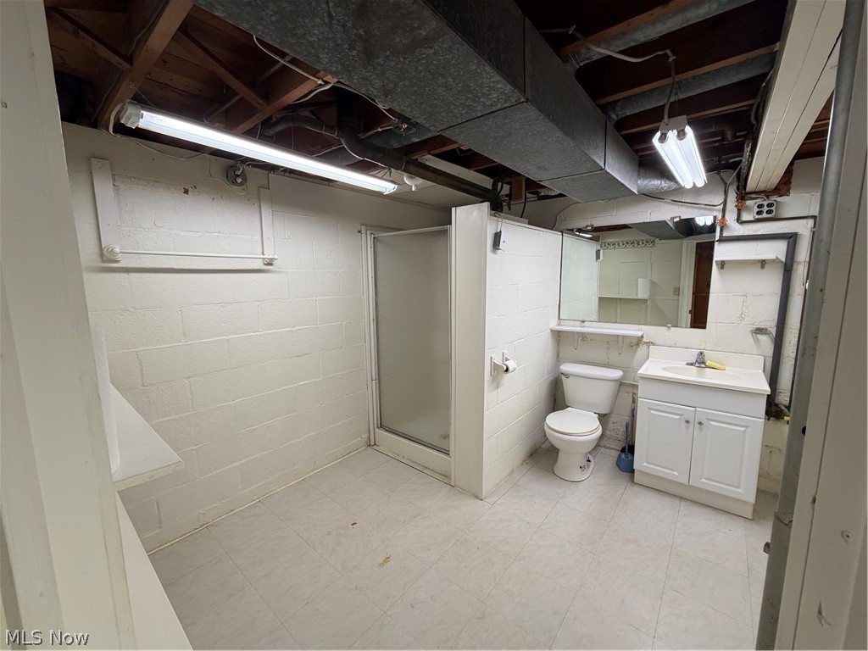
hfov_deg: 102.1
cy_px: 326
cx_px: 434
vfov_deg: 85.7
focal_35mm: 14
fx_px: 351
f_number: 2.2
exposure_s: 1/60
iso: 200
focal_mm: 2.22
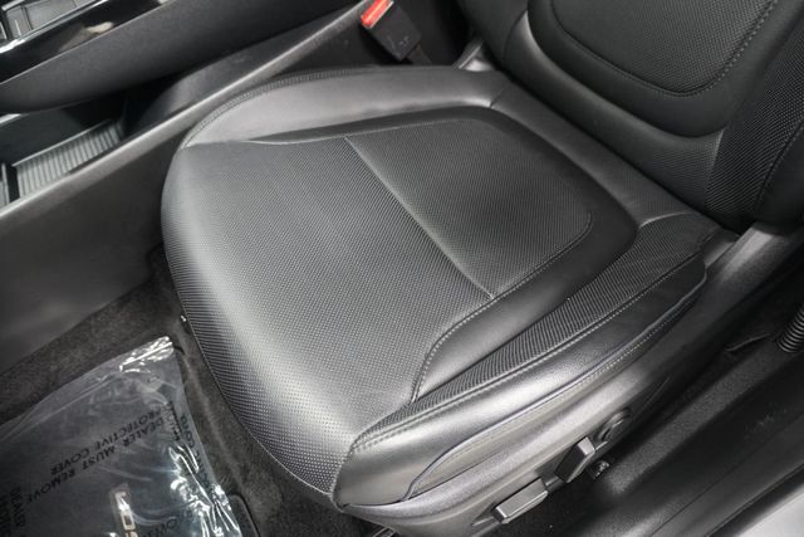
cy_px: 268
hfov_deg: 73.7
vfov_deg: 53.2
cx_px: 402
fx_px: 536
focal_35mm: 24
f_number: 3.5
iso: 2000
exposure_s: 1/60
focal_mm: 16
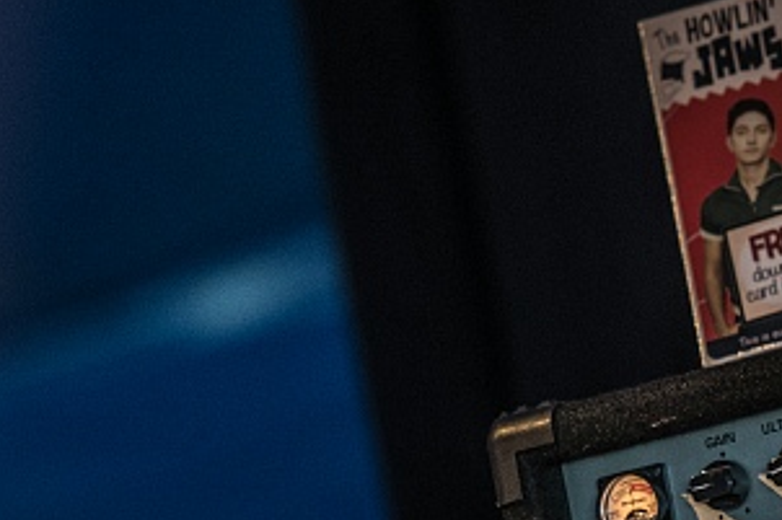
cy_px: 442
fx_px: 13594
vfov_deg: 2.2
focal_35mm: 626
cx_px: 906
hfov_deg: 3.3
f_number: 2.8
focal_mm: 175
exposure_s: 1/100
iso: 800
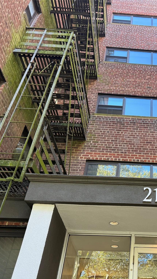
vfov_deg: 56.6
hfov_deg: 31.7
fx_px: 259
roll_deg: +0.1
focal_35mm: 35
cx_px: 149
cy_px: 140
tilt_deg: +37.4
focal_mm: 6.76
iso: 125
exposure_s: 1/120
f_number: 1.78
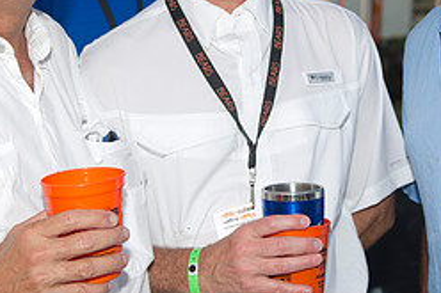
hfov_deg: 22.8
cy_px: 23
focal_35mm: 89
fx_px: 1089
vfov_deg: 15.1
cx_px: 276
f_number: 3.5
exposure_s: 1/200
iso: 125
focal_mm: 38
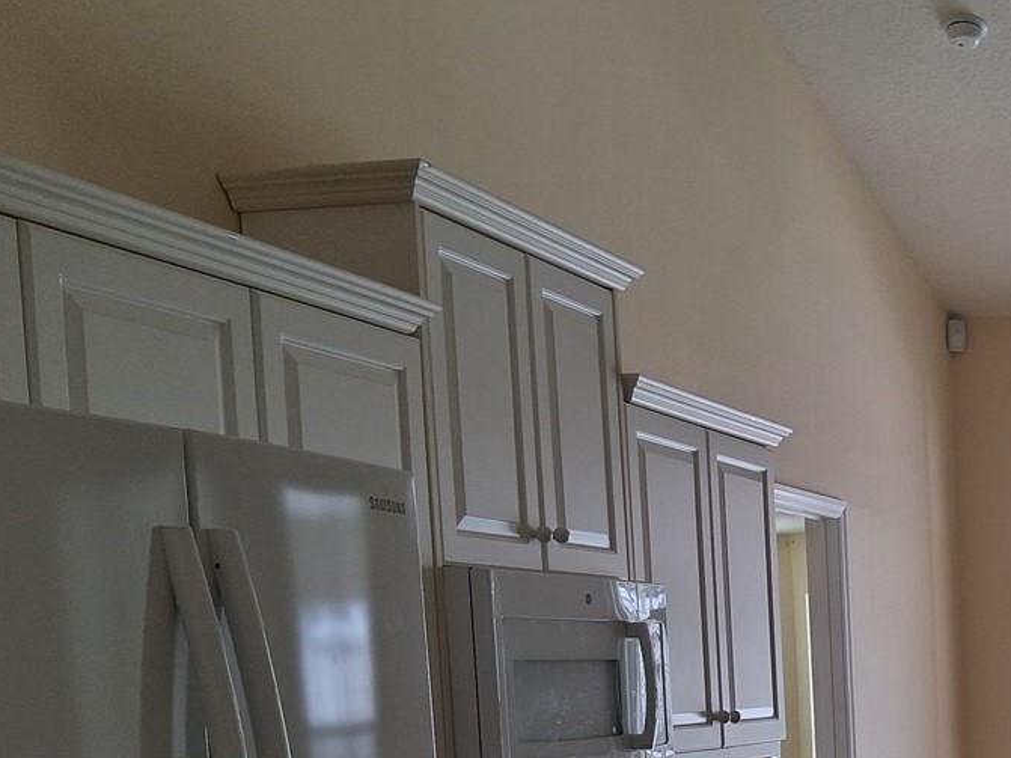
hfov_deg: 28.3
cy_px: 879
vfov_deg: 22.1
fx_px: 1810
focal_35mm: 62
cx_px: 1118
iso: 25
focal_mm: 3.98
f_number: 1.8
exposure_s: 1/120
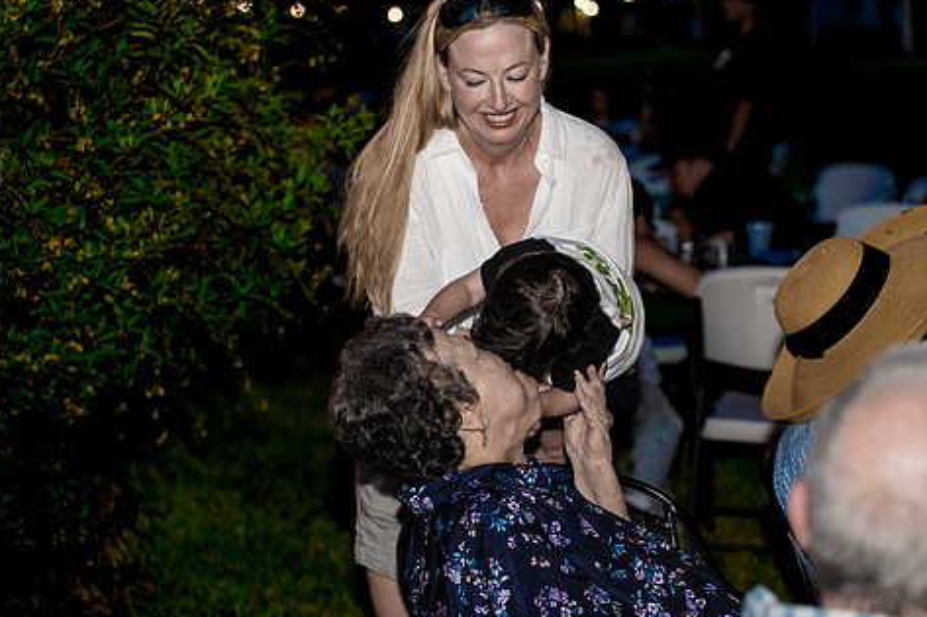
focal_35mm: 92
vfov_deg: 14.8
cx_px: 525
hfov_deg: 22.1
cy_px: 367
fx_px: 2368
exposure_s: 1/200
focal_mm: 75
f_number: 3.2
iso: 2000
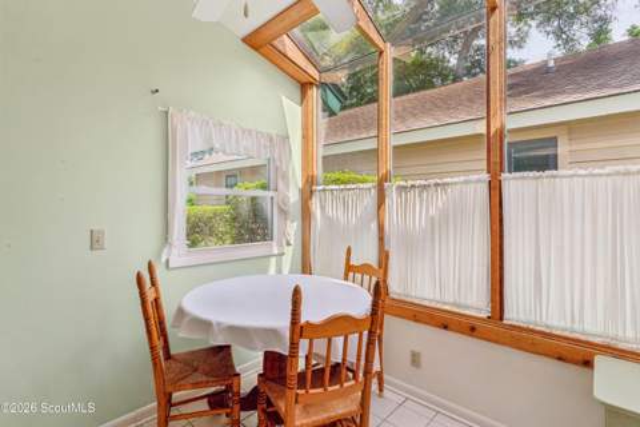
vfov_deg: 70.4
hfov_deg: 93.3
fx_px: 302
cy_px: 214
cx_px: 320
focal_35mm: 17
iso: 250
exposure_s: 1/500
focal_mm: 17
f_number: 8
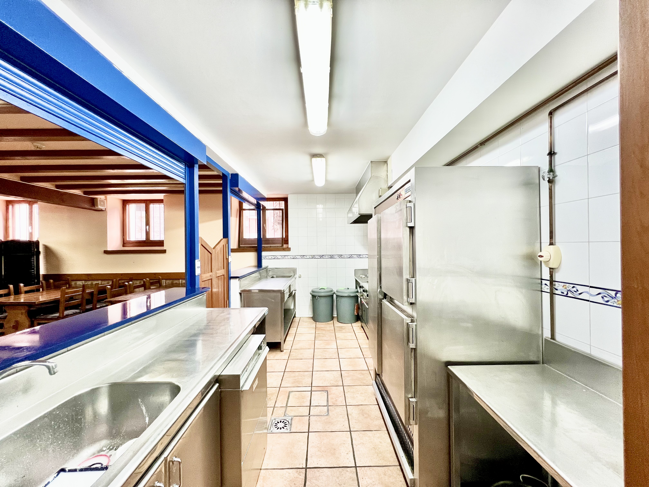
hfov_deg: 106.2
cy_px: 244
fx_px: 244
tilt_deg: +0.5
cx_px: 324
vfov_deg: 89.9
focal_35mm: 13
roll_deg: +0.2
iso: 200
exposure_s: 1/50
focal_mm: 1.57
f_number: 1.8
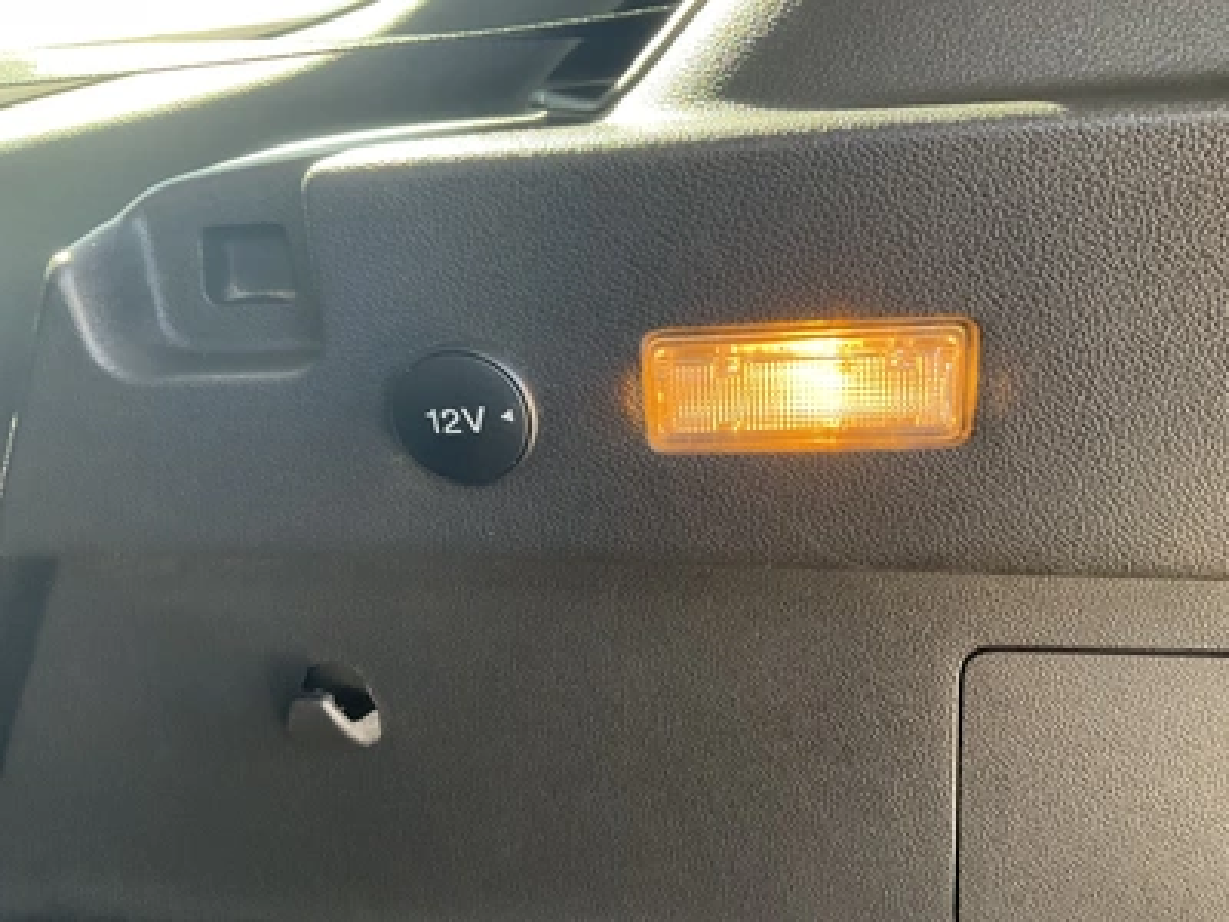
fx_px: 1030
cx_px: 614
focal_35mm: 29
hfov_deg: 61.7
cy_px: 461
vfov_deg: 48.2
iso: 100
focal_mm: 3
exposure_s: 1/60
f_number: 1.8
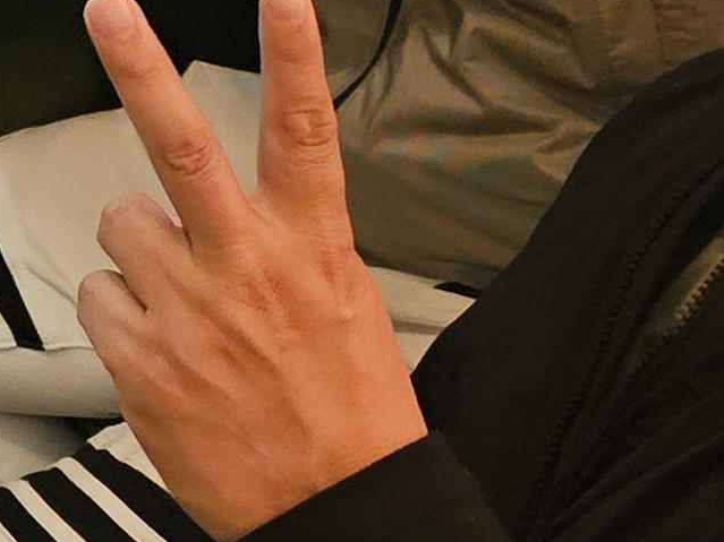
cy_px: -284
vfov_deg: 10.0
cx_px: -760
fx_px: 3011
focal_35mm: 144
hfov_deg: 12.1
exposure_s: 1/24
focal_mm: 6.3
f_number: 1.7
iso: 1000
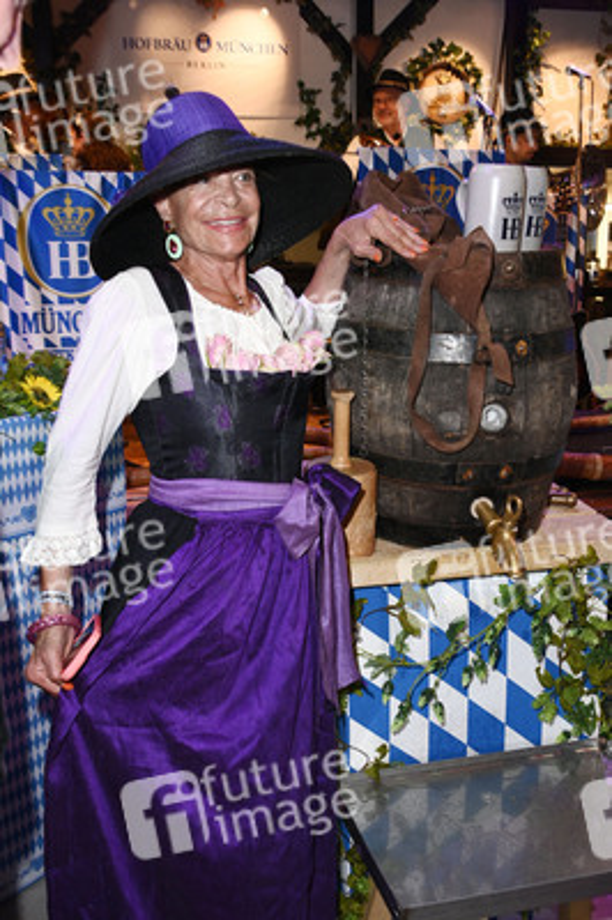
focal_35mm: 32
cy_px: 460
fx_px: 817
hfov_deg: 41.0
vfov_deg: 58.8
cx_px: 306
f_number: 5.6
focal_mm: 32
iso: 1600
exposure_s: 1/60
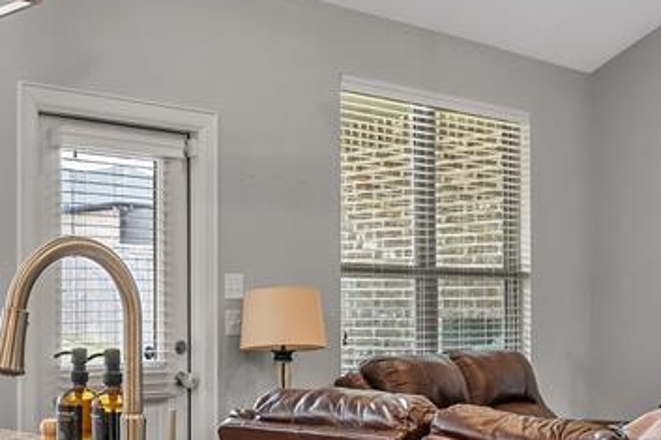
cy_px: 316
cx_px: 60
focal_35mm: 58
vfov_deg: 23.2
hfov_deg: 32.7
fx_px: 1064
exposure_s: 1/25
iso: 800
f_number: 8
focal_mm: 20
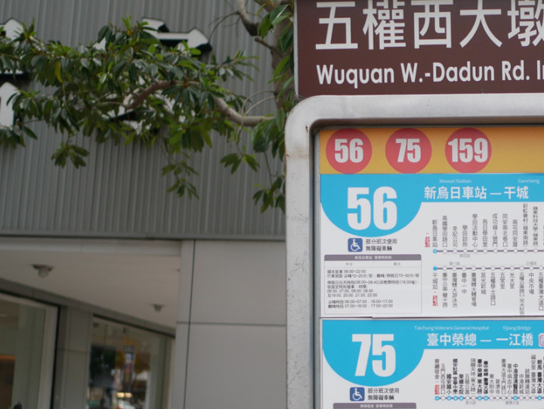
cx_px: 431
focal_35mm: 50
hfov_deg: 36.9
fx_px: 786
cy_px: 324
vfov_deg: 28.5
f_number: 1.7
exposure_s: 1/1300
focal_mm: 15
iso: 200
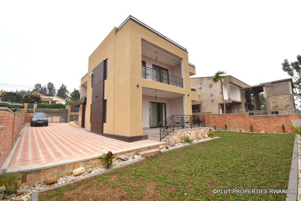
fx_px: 125
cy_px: 100
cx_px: 150
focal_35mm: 15
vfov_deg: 77.4
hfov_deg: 100.4
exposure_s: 1/160
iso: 250
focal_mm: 10
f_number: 8
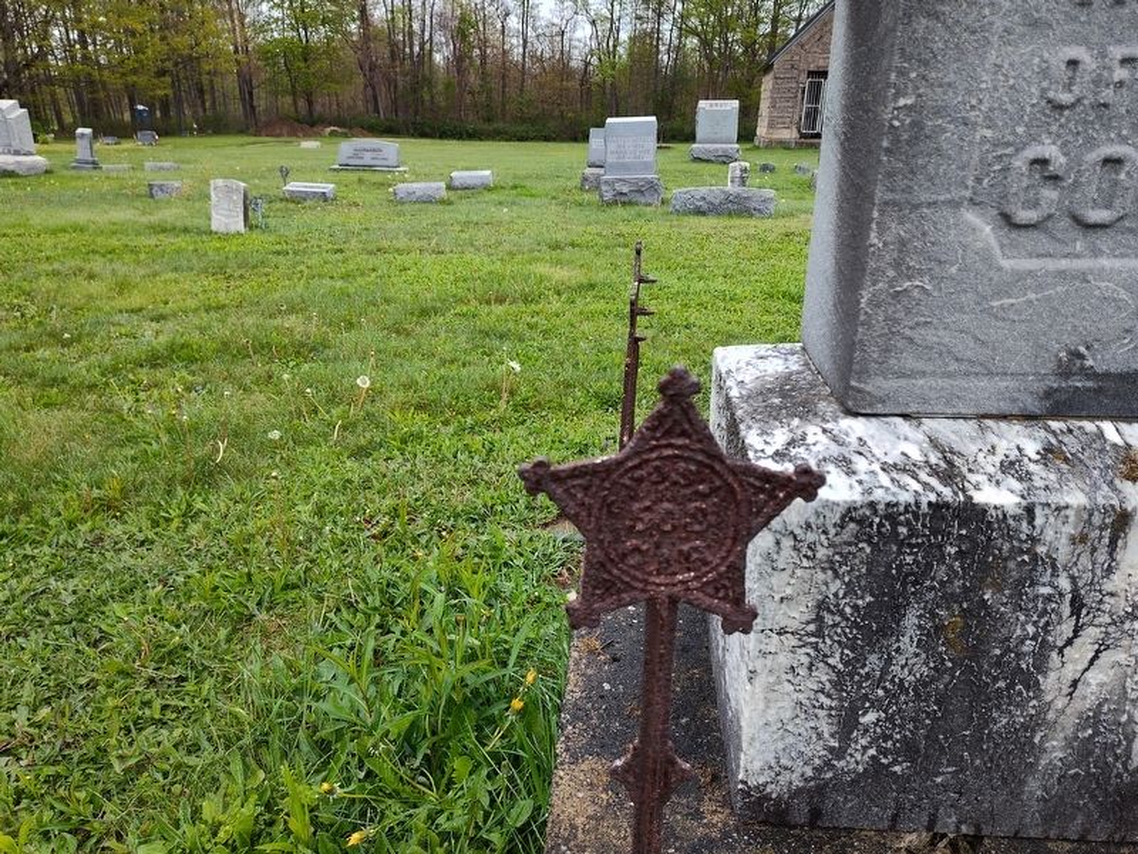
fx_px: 756
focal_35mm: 23
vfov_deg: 58.9
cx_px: 569
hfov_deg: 73.9
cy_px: 427
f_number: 1.8
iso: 111
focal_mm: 5.56
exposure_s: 1/200
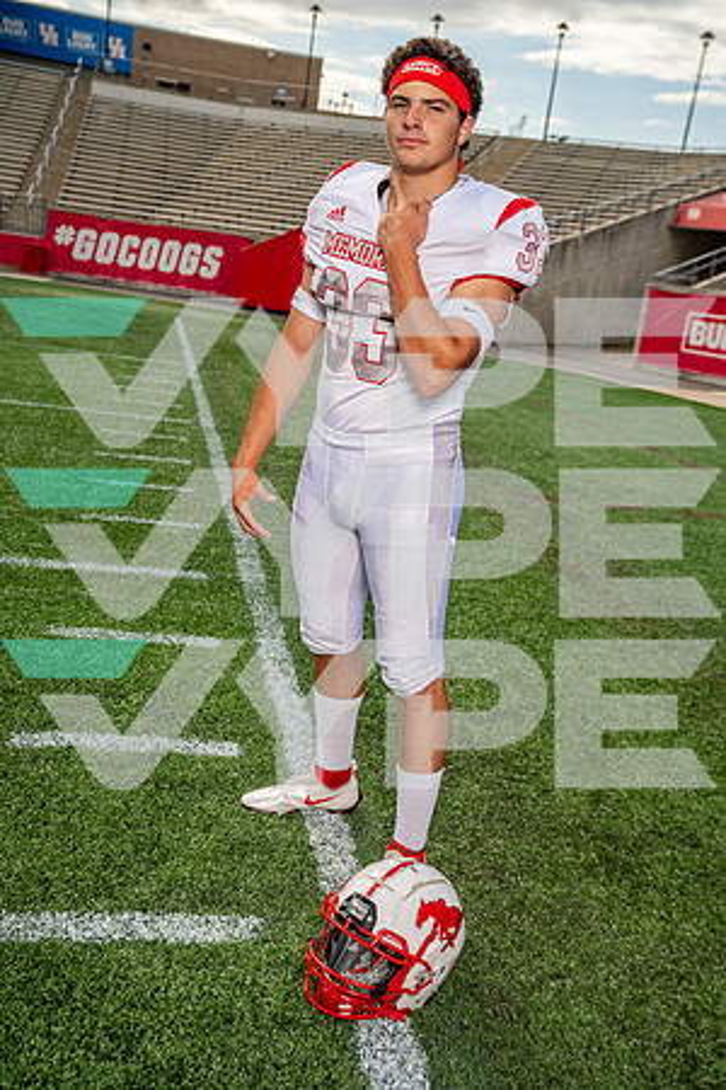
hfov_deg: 34.2
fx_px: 1180
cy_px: 545
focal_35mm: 39
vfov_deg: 49.6
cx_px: 363
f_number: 5.6
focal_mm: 39
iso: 100
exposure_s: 1/500
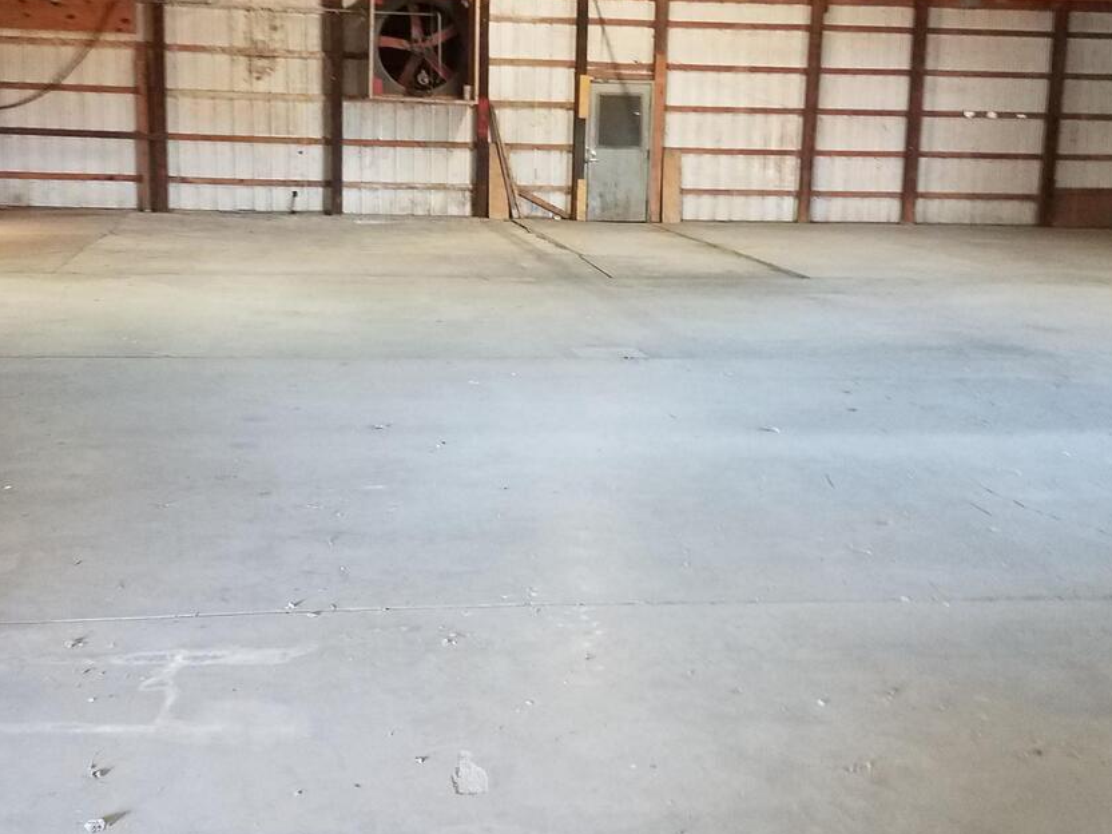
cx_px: 511
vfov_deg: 32.1
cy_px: 345
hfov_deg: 42.0
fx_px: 1446
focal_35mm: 45
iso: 200
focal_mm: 4.2
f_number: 1.7
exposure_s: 1/11
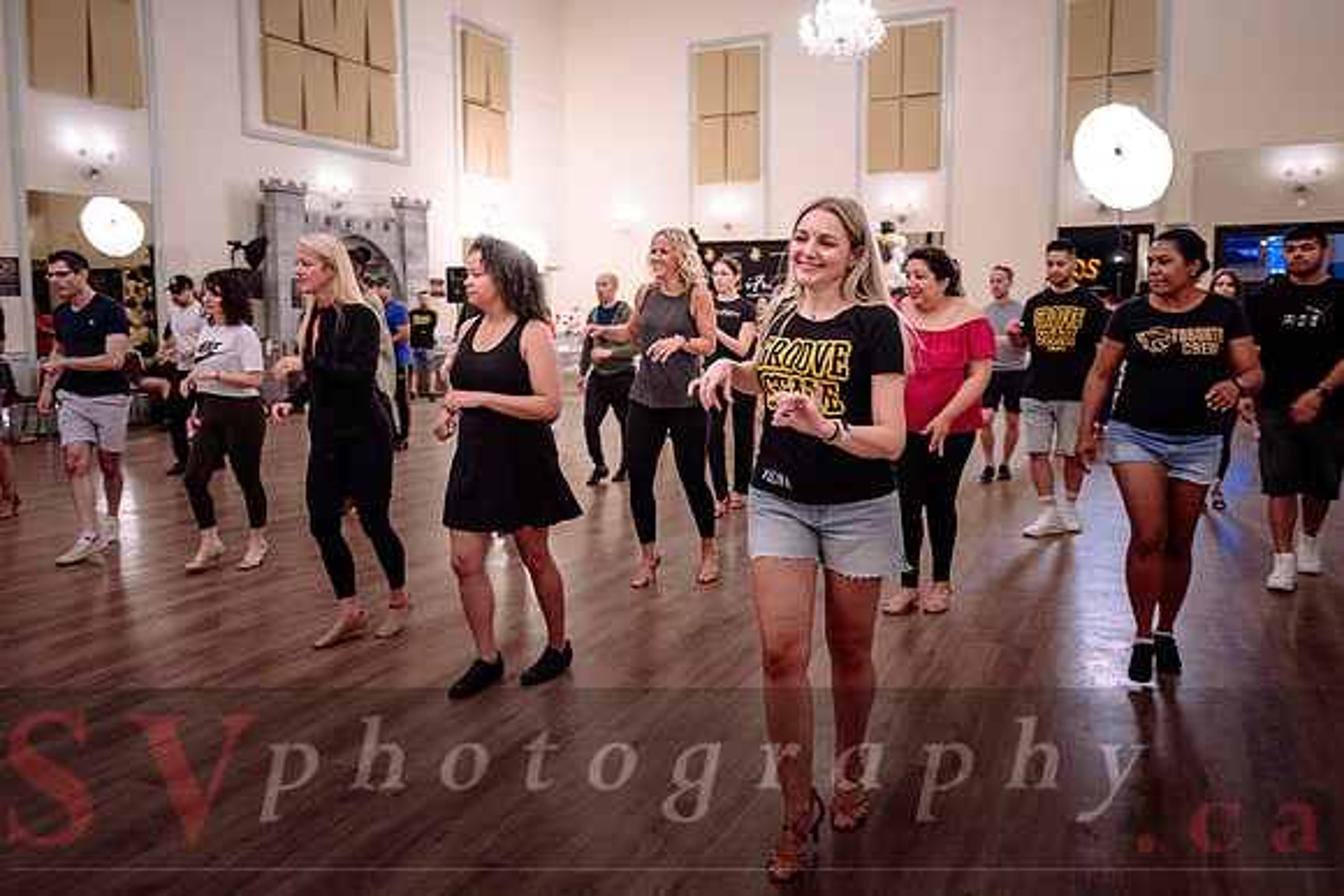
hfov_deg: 68.3
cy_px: 401
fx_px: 990
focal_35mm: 27
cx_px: 672
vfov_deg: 48.7
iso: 800
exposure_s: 1/160
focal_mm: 24
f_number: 2.8
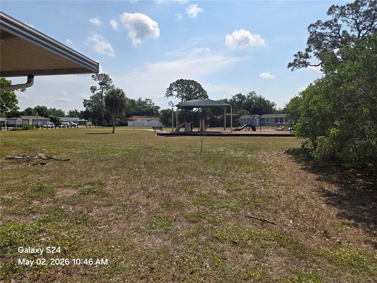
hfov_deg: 73.9
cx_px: 188
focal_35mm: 23
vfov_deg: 58.9
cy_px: 142
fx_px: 250
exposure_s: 1/3345
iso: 25
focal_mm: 5.4
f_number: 1.8
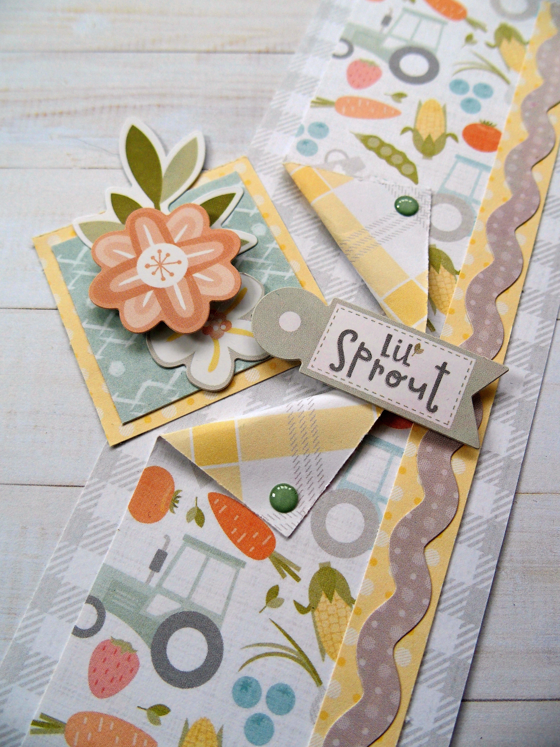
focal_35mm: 28
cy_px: 374
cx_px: 280
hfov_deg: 49.7
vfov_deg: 63.4
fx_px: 604
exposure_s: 1/320
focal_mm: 6
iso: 100
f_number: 2.8
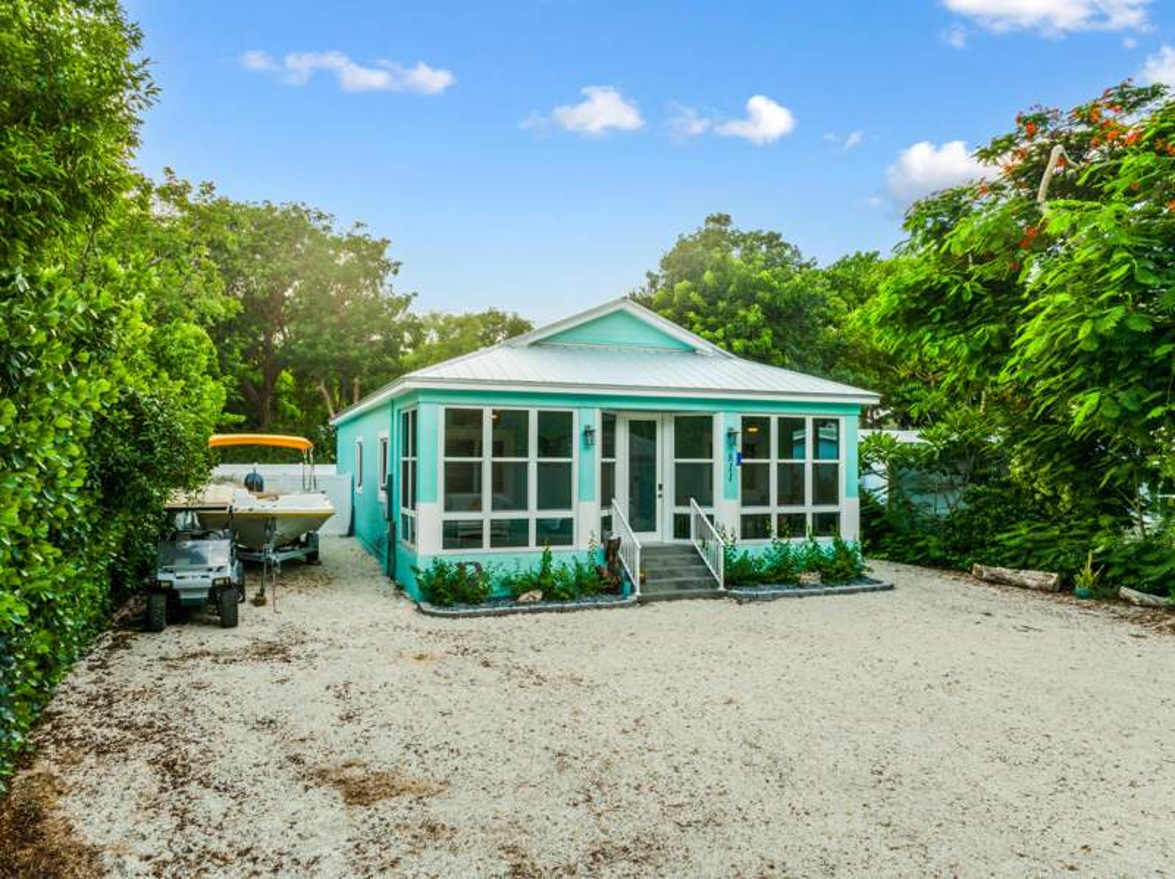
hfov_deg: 71.7
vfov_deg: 56.7
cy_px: 440
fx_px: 814
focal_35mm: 24
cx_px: 588
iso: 100
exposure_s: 1/100
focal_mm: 12.29
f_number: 8
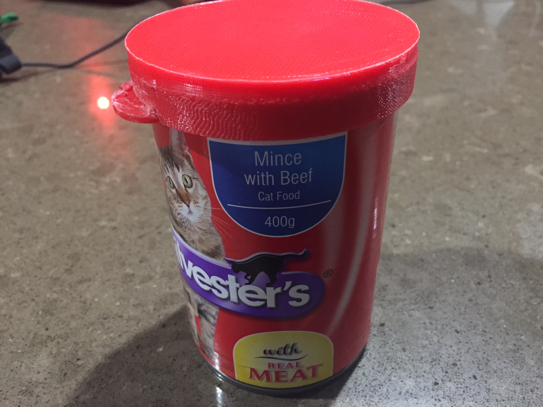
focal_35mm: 29
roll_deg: +1.4
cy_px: 204
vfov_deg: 48.2
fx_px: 455
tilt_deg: -34.8
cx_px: 272
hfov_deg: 61.7
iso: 320
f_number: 2.2
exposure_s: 1/17
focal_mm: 4.15
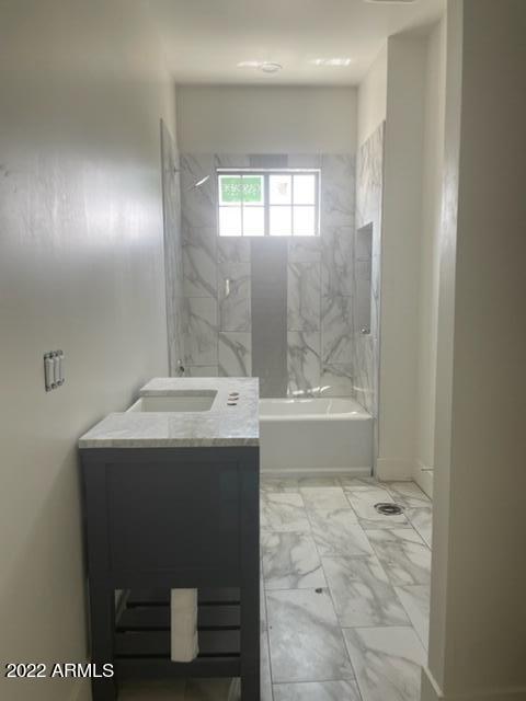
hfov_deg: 53.1
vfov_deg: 67.3
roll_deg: +0.2
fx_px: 527
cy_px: 350
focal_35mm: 26
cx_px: 263
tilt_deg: -6.1
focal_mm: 4.2
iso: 80
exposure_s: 1/121
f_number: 1.6
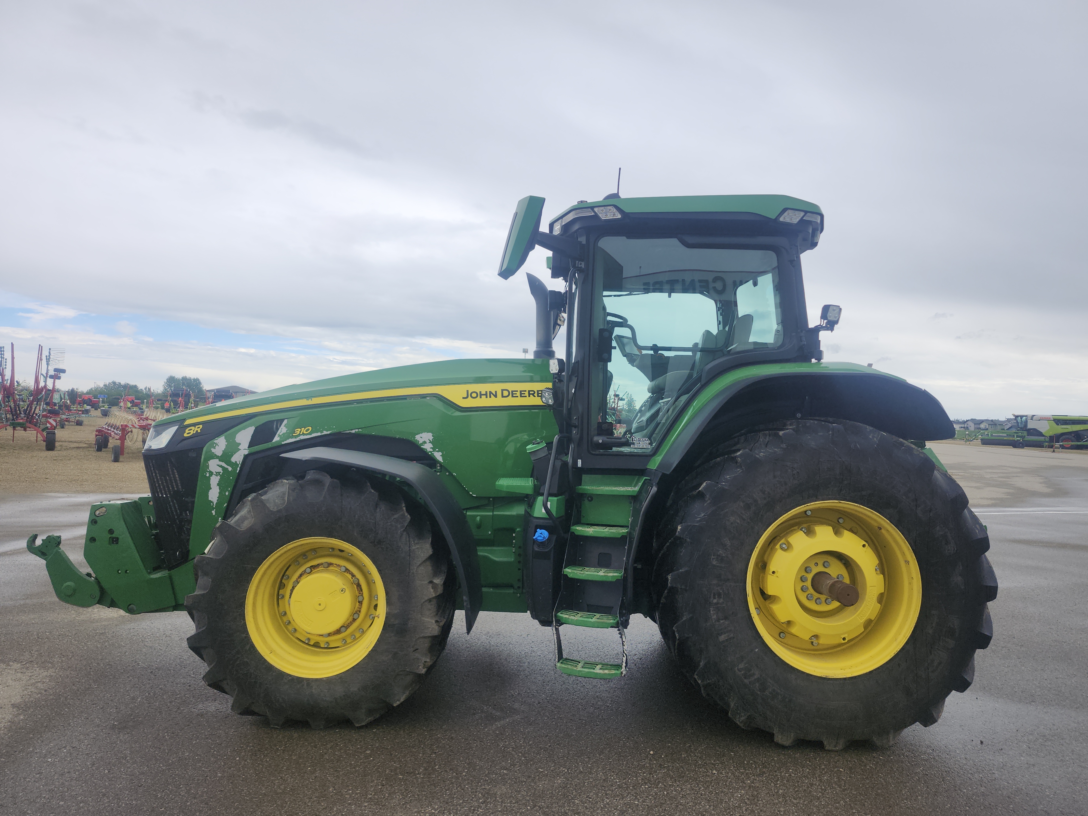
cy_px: 408
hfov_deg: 73.9
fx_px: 723
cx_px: 544
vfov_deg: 58.9
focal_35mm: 23
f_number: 1.8
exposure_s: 1/1070
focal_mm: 5.54
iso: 25
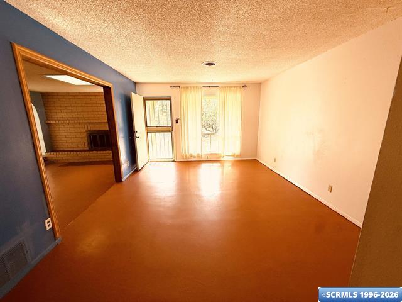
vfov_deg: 85.7
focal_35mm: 14
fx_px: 163
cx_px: 201
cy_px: 151
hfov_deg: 102.1
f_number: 2.2
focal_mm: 2.22
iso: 64
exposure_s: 1/251
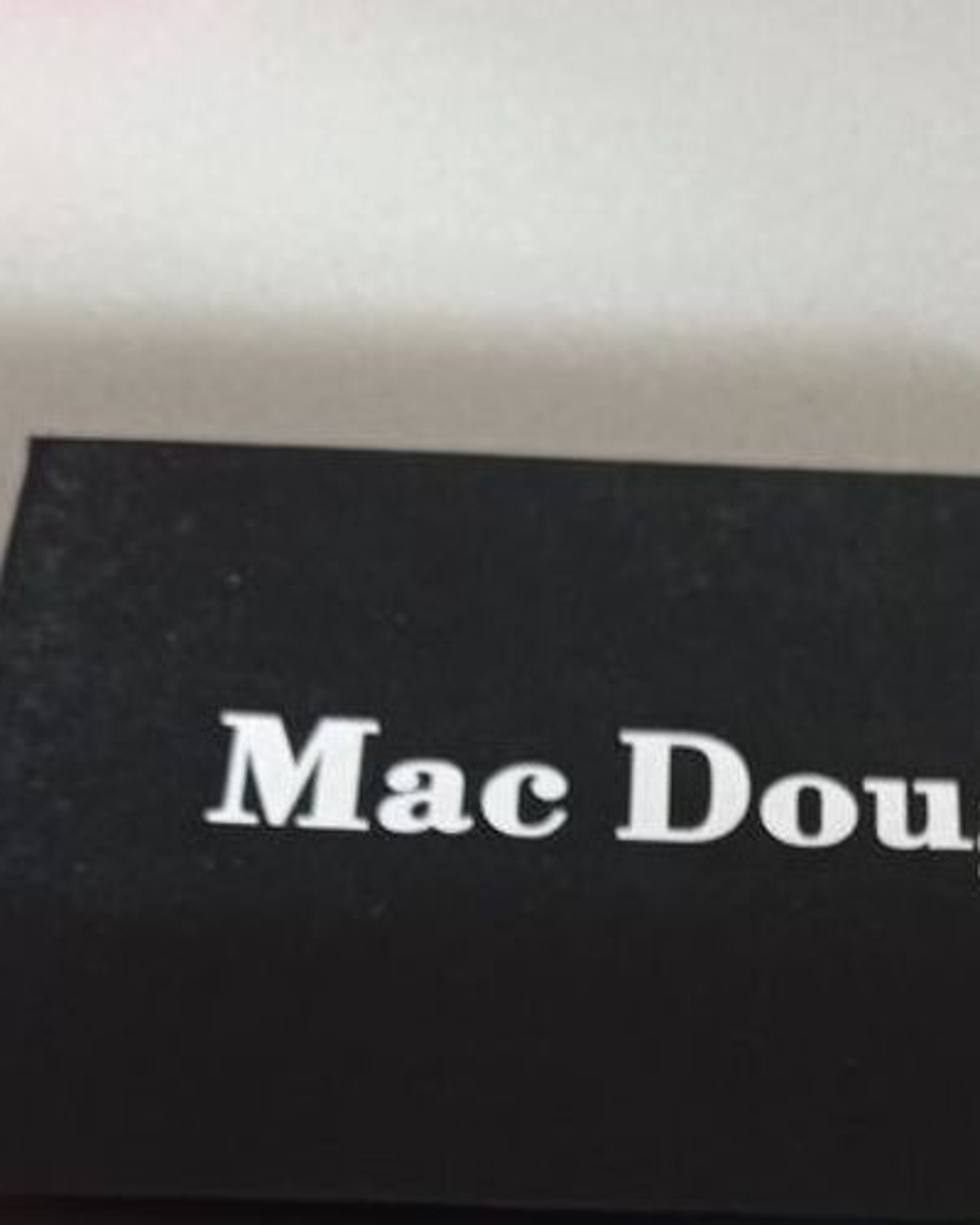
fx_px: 2647
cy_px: 1459
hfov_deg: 20.6
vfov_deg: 23.8
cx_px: 858
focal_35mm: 73
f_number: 1.79
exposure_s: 1/100
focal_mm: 4.74
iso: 108
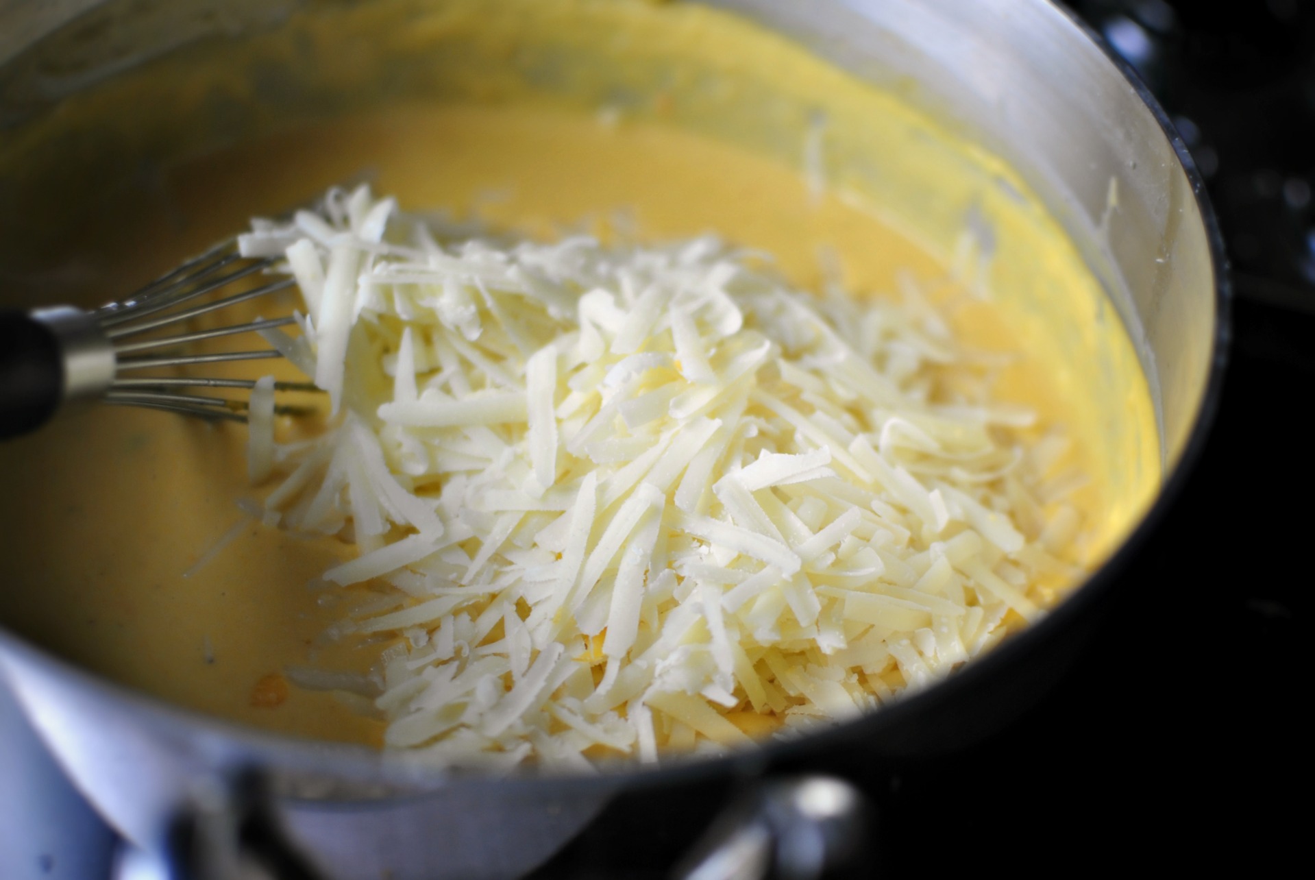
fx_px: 1920
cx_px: 658
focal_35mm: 52
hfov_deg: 37.8
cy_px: 440
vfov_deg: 25.8
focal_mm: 35
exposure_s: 1/100
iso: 100
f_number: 2
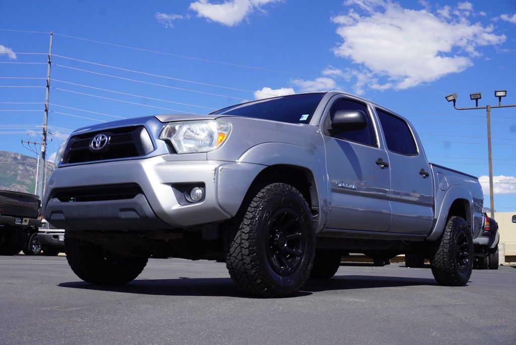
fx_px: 602
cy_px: 172
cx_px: 258
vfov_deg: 31.9
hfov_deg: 46.4
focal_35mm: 42
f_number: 11
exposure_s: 1/160
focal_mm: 28
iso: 100
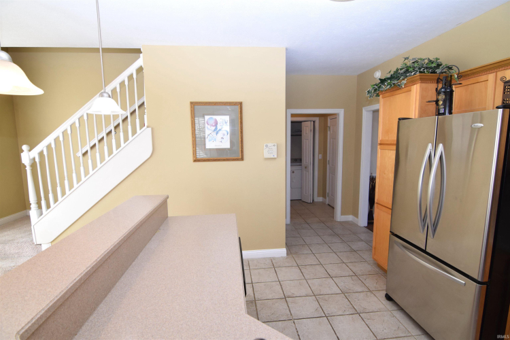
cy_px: 170
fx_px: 234
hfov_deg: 95.0
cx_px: 255
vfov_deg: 72.1
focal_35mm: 16
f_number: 5.6
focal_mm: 11
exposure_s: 1/125
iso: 500
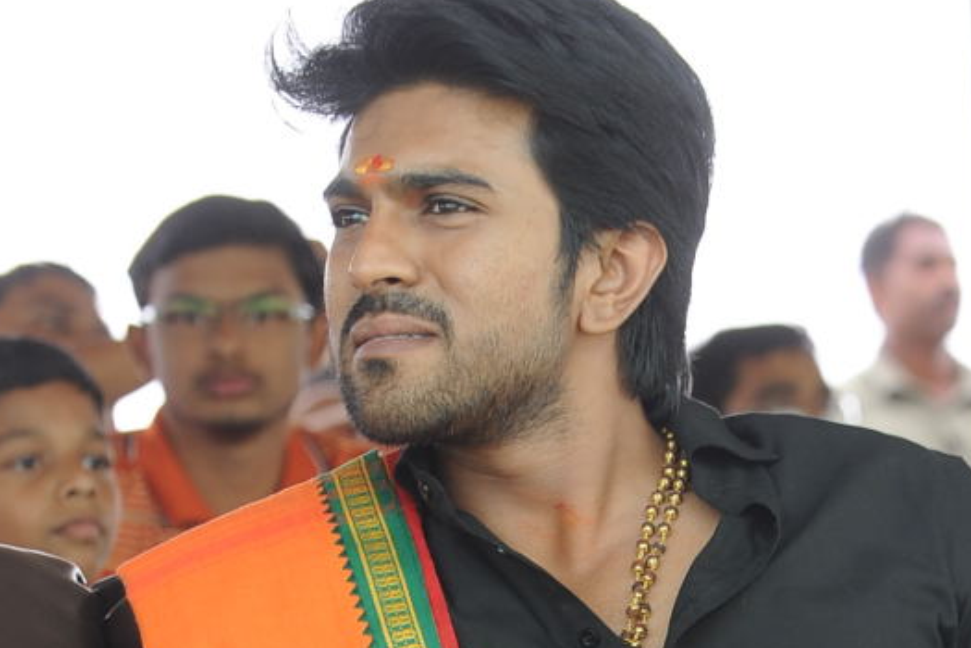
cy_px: 1028
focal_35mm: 311
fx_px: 8388
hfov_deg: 6.6
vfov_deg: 4.4
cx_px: 704
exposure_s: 1/125
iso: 500
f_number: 6.3
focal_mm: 102
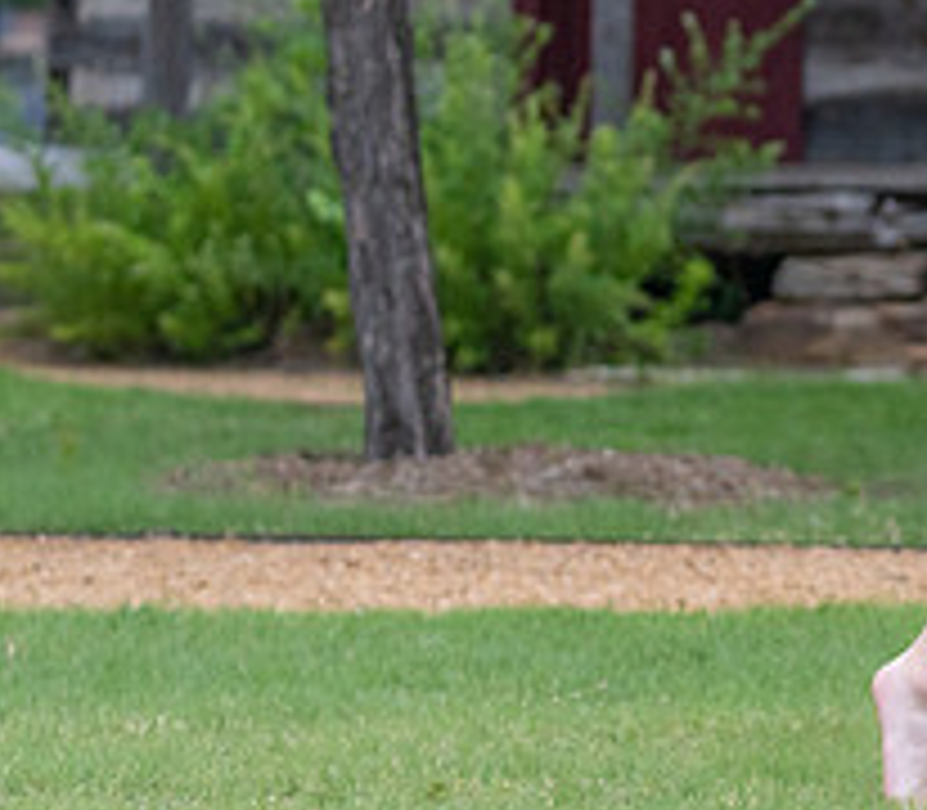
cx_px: 1318
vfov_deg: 6.7
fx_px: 6856
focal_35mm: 241
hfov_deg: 7.6
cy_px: 25
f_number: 2.8
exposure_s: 1/320
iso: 1250
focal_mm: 70
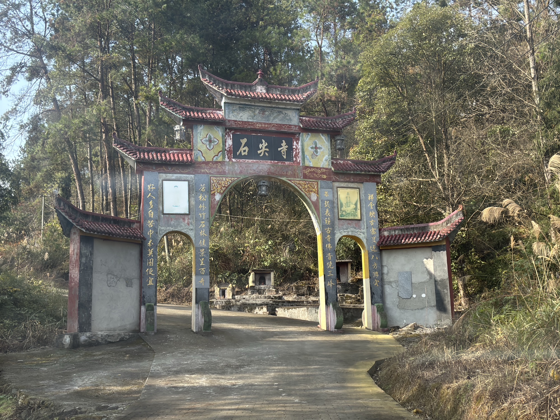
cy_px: 210
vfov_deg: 32.2
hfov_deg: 42.1
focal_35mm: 45
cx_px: 280
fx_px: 728
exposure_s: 1/1399
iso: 50
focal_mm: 5.96
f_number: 1.6
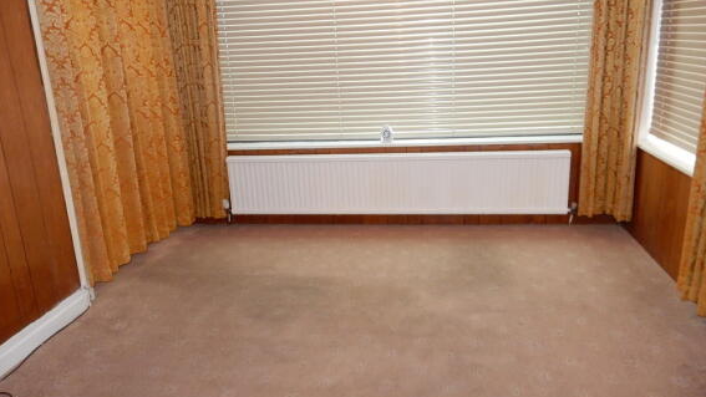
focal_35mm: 28
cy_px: 180
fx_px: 524
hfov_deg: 67.9
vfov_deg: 41.5
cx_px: 353
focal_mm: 4.5
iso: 280
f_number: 3.7
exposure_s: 1/30
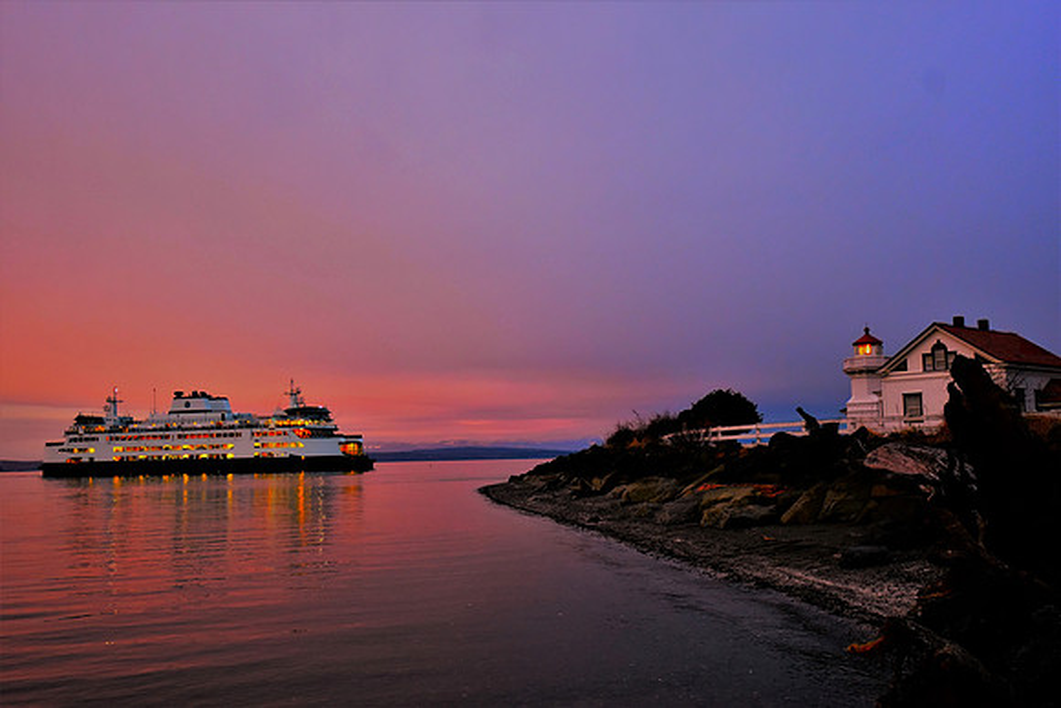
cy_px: 354
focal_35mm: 36
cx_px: 530
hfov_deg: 53.1
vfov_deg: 36.9
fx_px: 1061
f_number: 4.5
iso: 1400
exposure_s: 1/60
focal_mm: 24
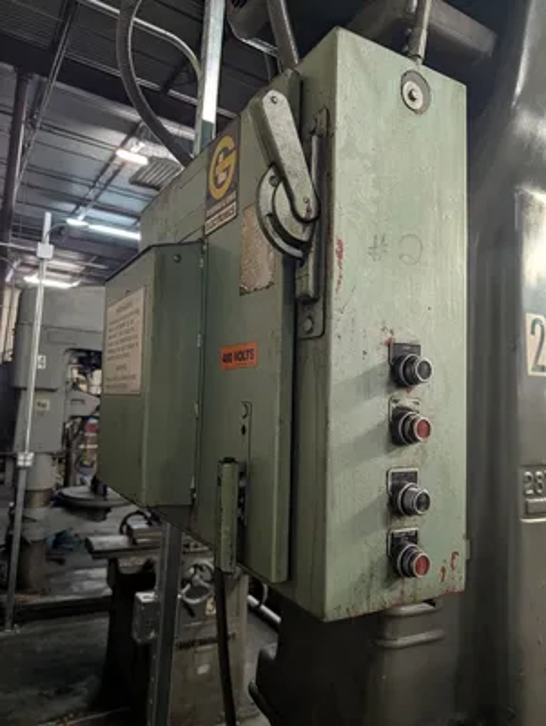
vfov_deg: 71.5
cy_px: 363
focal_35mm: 24
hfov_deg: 56.9
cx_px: 273
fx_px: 504
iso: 529
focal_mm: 6.9
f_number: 1.68
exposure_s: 1/120
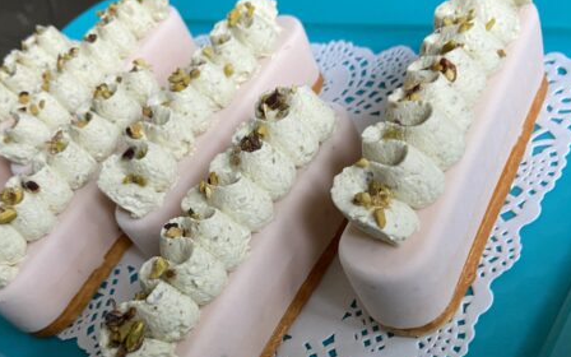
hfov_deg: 48.0
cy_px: 226
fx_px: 638
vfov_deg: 31.1
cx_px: 238
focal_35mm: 41
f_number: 1.8
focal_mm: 4.25
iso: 200
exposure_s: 1/48
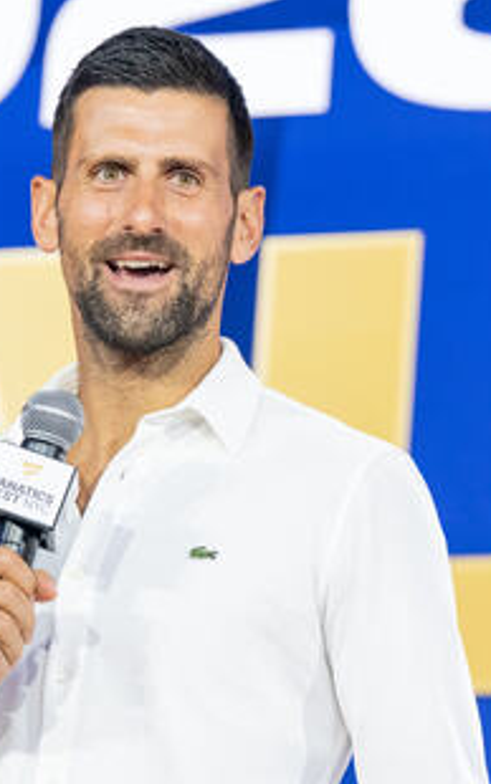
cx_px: 129
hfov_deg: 4.3
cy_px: 392
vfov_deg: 6.8
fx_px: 6588
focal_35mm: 308
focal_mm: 200
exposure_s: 1/200
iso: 2000
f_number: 4
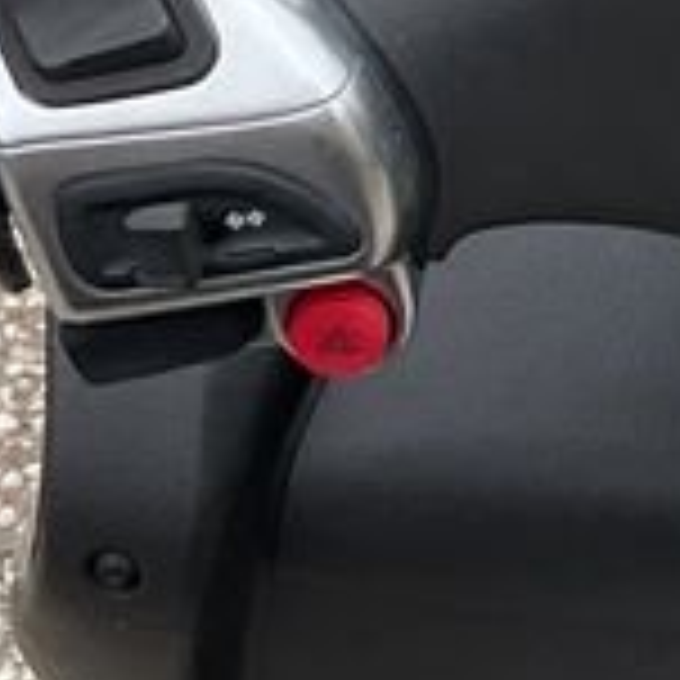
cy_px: 14
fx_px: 3778
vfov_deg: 10.2
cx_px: 1337
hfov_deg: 9.6
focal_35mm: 170
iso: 16
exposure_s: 1/262
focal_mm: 3
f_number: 1.8
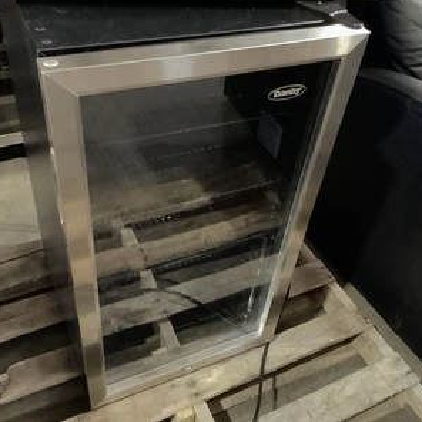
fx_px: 510
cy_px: 210
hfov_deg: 44.9
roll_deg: -6.6
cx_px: 225
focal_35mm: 37
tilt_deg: -42.2
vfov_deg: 44.9
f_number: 2.4
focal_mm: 3.3
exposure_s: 1/24
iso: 640
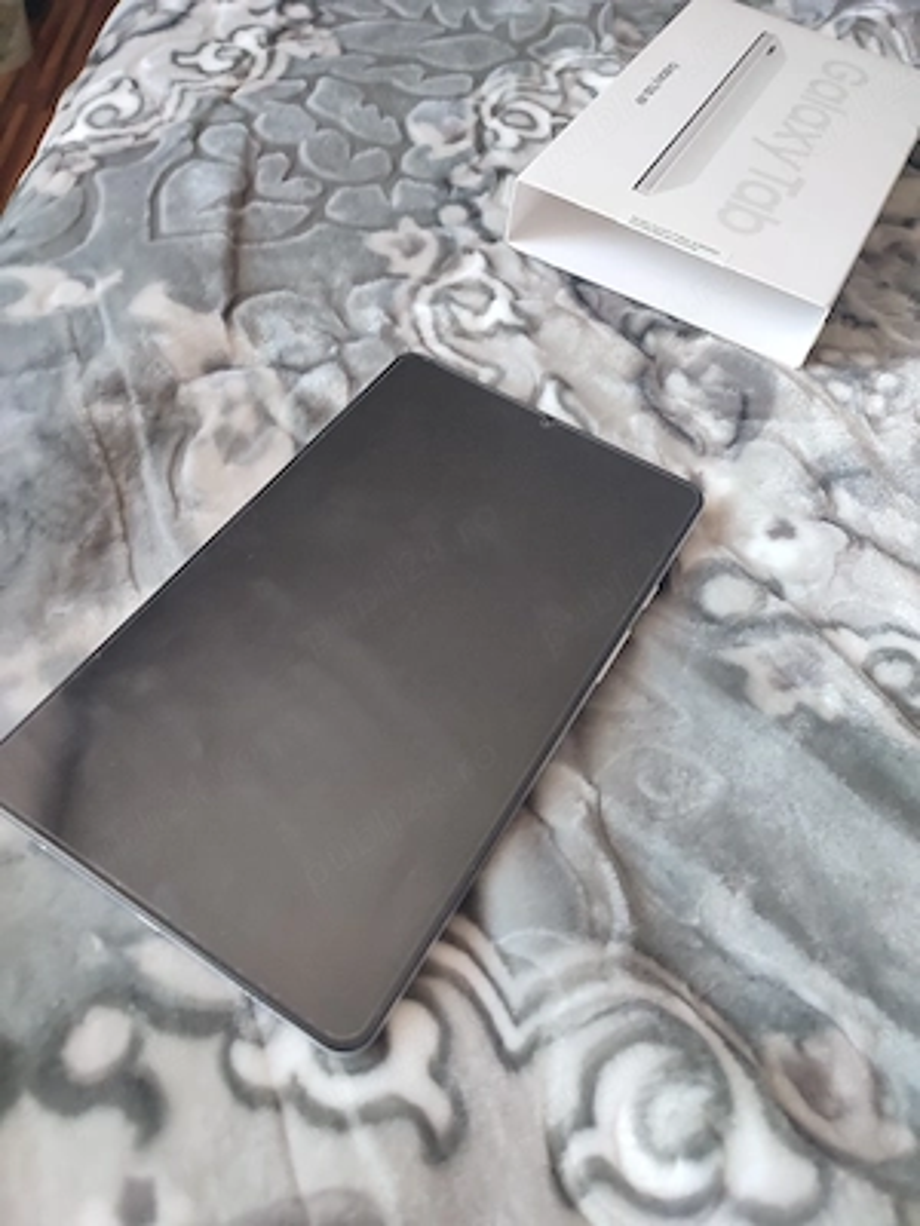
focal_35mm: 25
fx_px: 886
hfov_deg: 54.9
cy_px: 613
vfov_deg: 69.4
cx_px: 460
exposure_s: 1/17
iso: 655
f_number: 1.9
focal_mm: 6.04
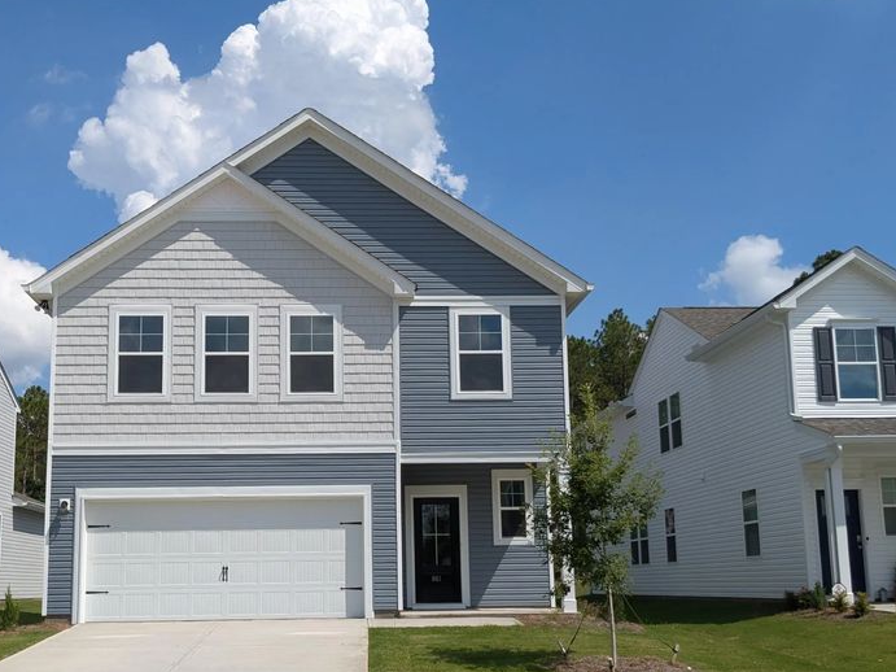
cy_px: 427
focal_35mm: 40
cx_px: 379
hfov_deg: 46.6
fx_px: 1035
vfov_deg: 35.7
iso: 57
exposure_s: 1/5848
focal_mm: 4.38
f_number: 1.73
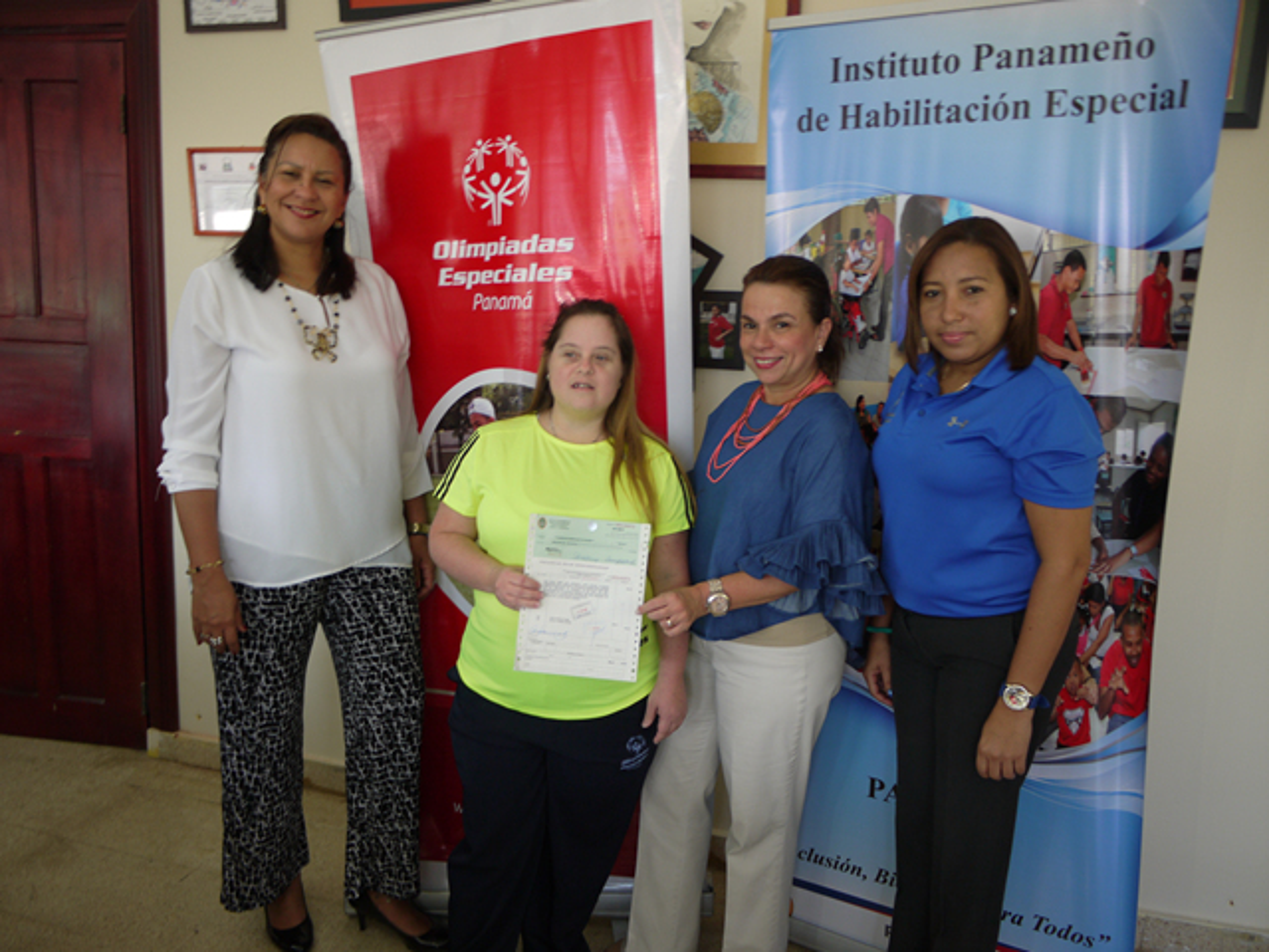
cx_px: 634
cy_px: 476
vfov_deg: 49.7
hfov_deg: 63.4
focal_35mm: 28
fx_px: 1026
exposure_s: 1/30
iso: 160
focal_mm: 14
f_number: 3.5
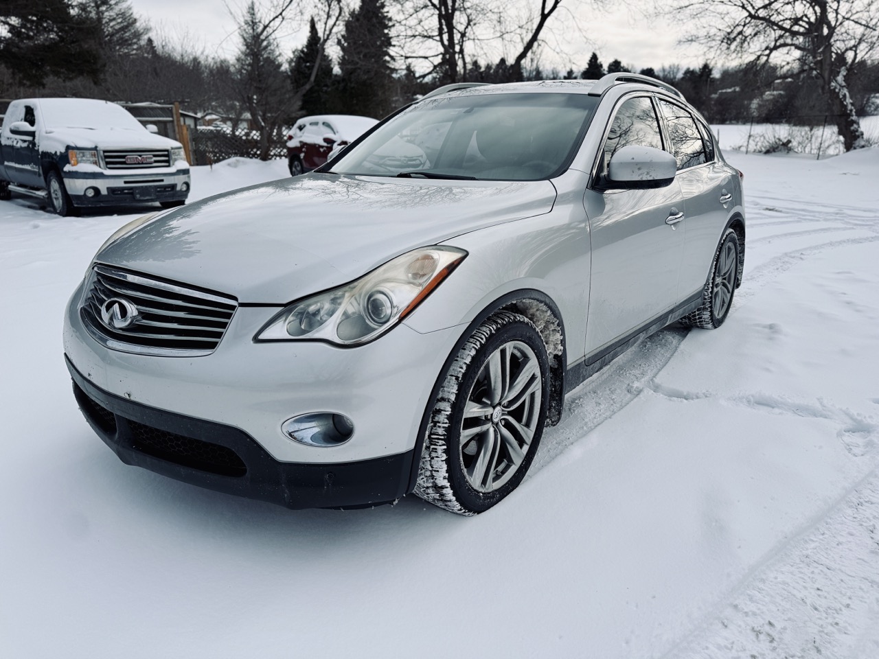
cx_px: 440
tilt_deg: -17.5
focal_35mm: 24
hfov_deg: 71.6
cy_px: 330
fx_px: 609
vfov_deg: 56.8
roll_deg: +0.0
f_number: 1.78
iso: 80
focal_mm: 6.76
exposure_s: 1/3759
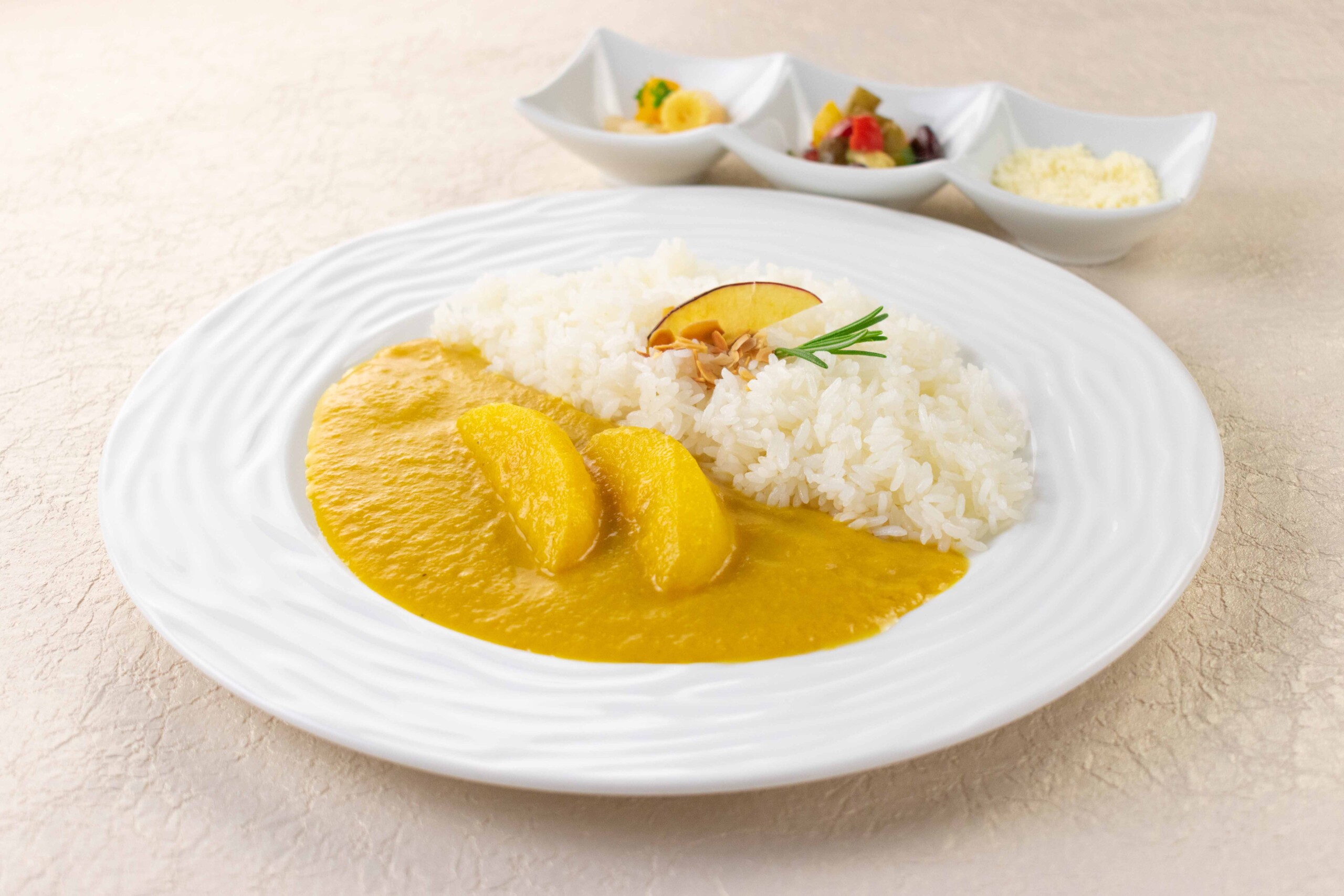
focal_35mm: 51
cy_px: 448
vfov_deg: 26.5
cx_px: 672
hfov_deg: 38.9
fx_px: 1904
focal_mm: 34
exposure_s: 1/500
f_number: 4.5
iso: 400
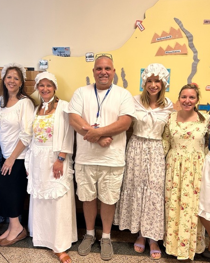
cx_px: 92
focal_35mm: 36
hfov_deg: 41.1
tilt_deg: -8.6
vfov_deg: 50.3
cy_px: 126
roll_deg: -1.0
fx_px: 280
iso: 80
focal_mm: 5.7
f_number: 1.5
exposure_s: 1/60
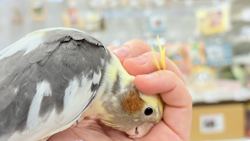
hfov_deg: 36.6
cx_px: 125
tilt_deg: -3.7
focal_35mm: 57
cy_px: 72
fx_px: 378
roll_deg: +3.1
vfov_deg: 21.1
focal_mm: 5.96
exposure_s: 1/100
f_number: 1.6
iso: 125
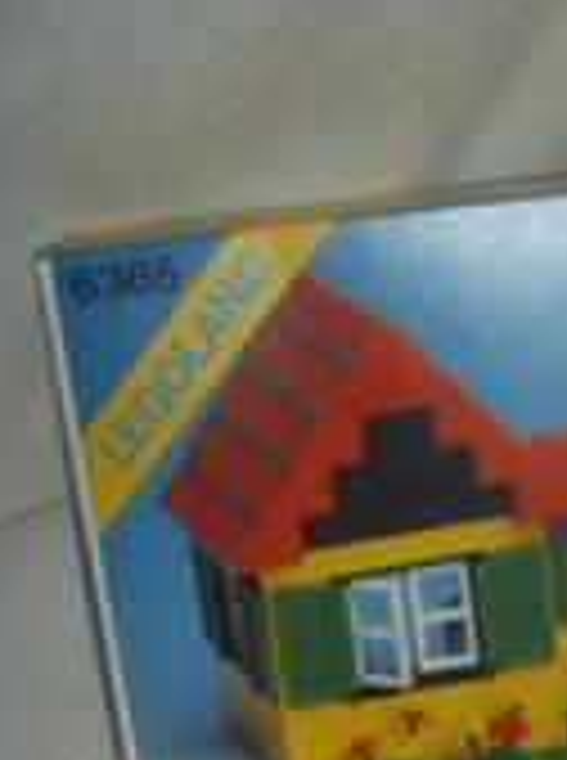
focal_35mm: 111
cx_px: 693
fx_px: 2433
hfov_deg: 12.9
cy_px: 998
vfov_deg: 16.7
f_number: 3.5
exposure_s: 1/45
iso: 100
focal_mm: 6.6
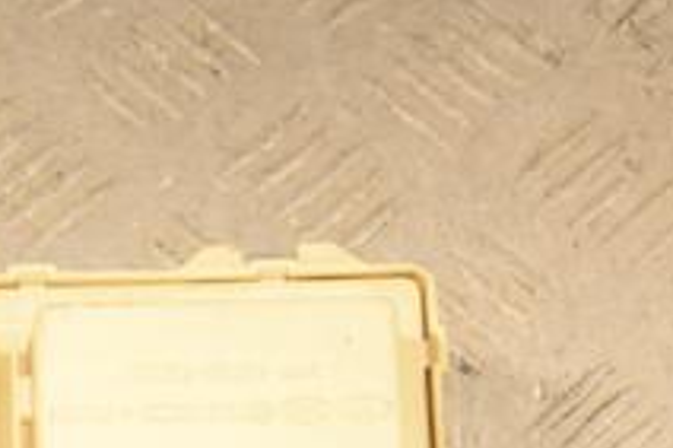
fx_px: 2772
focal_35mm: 148
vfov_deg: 9.2
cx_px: -32
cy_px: 451
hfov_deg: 13.6
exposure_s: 1/160
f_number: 5
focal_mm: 35
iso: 800
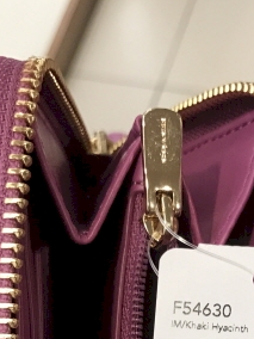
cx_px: 202
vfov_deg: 22.8
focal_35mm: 79
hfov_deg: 18.5
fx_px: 773
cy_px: 405
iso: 25
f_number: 1.8
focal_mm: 3.99
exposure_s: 1/40
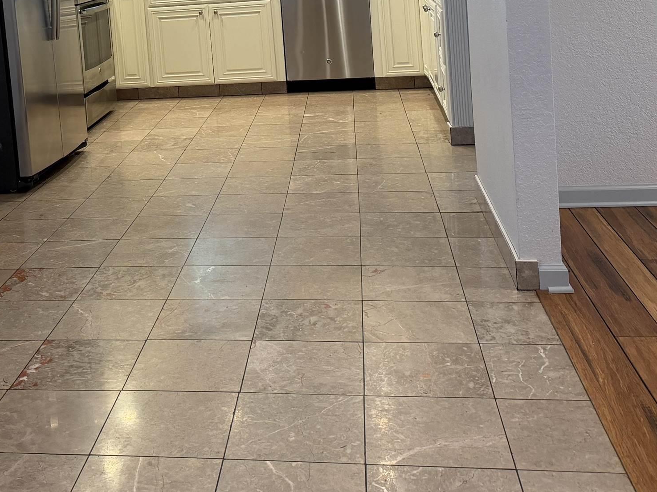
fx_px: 949
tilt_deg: -3.4
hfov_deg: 37.2
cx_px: 159
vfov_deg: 27.5
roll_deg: +4.5
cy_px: 4
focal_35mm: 50
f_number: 1.78
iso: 200
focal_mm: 6.76
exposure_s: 1/120
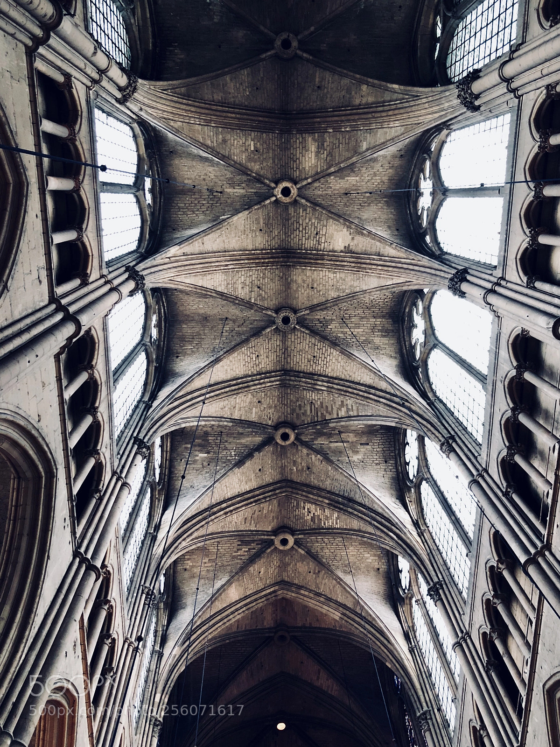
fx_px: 604
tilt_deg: +74.6
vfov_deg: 63.4
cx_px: 280
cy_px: 374
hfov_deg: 49.7
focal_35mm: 28
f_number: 1.8
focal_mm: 3.99
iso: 80
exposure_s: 1/17
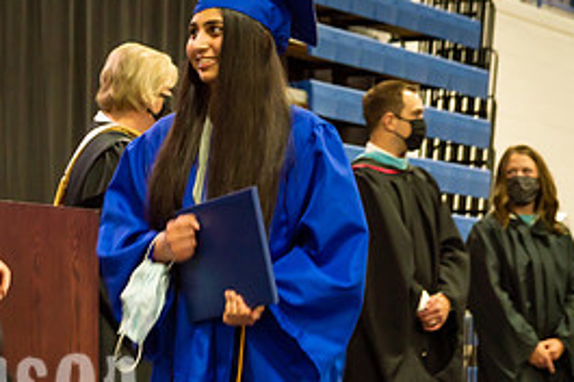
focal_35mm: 151
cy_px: 302
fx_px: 2405
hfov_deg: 13.4
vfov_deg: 9.0
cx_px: 2
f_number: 6.3
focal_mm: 46
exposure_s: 1/20
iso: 400
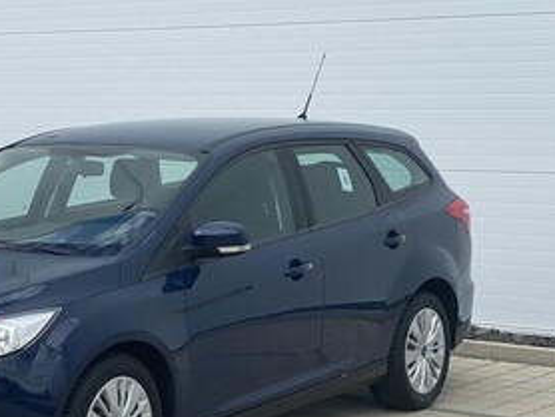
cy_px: 294
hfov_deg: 18.8
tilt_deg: -6.0
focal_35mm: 103
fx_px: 1653
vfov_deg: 14.4
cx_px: 76
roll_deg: -1.2
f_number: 2
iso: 20
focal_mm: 6
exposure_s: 1/1229
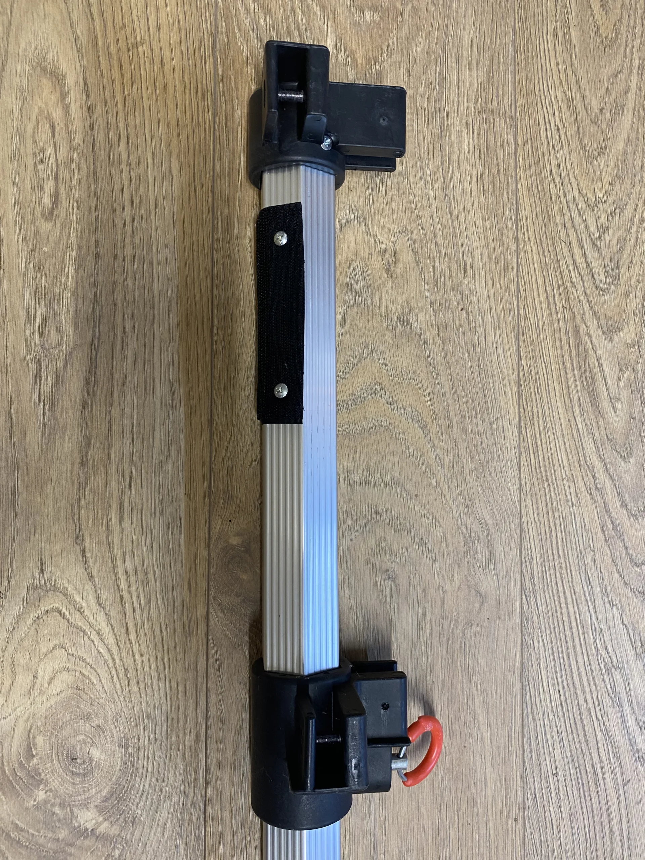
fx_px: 646
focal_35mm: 26
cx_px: 322
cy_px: 430
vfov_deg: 67.3
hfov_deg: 53.1
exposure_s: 1/50
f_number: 1.8
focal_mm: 4.25
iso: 100
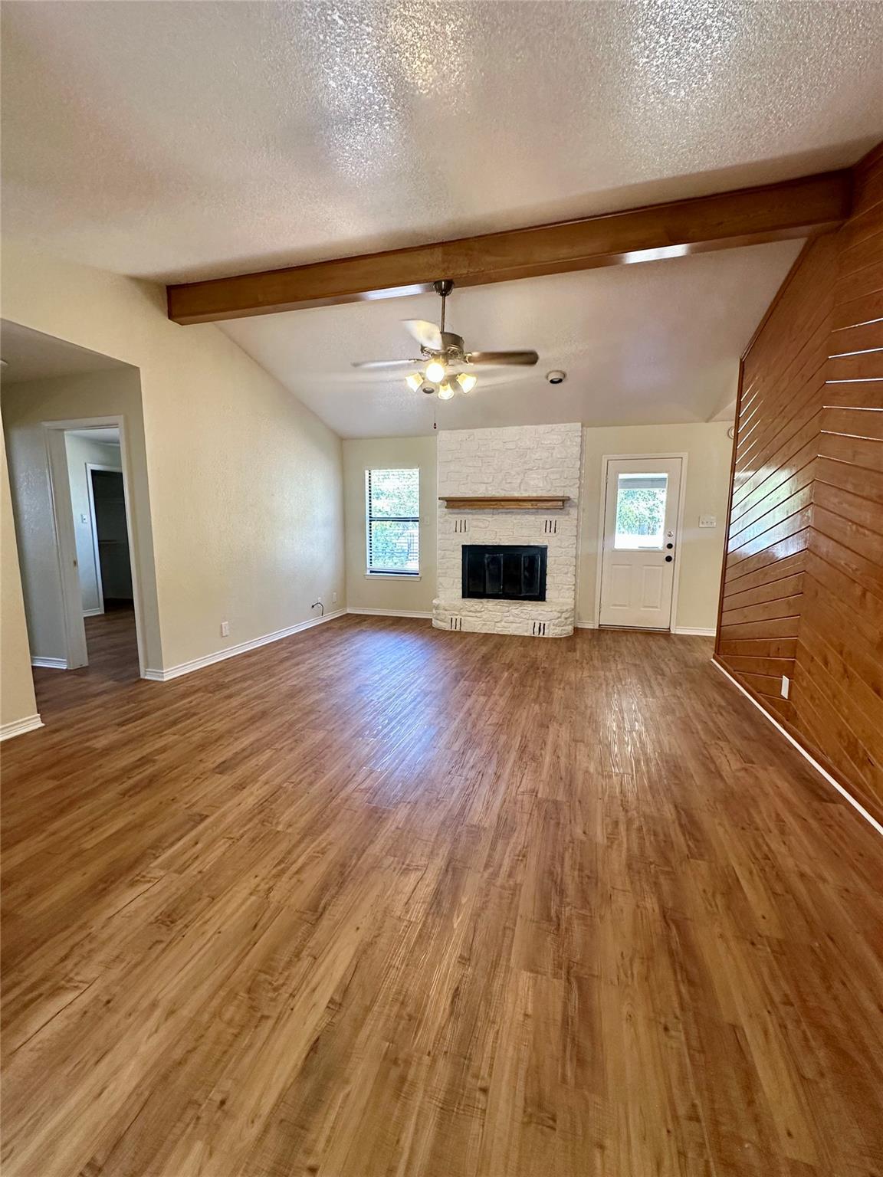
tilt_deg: -7.6
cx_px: 442
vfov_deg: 102.1
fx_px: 476
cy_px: 588
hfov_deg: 85.7
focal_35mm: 14
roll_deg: -1.3
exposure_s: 1/120
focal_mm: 2.22
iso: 320
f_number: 2.2
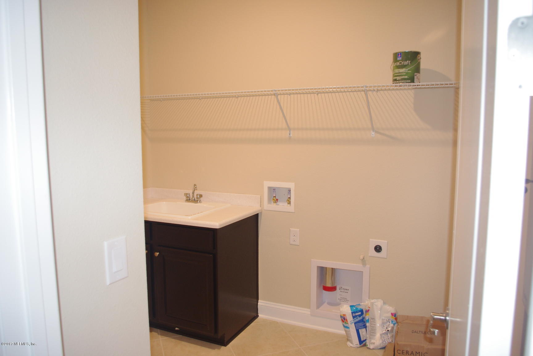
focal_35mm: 27
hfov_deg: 67.4
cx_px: 266
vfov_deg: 47.9
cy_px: 178
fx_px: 400
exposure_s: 1/20
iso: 400
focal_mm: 18
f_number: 4
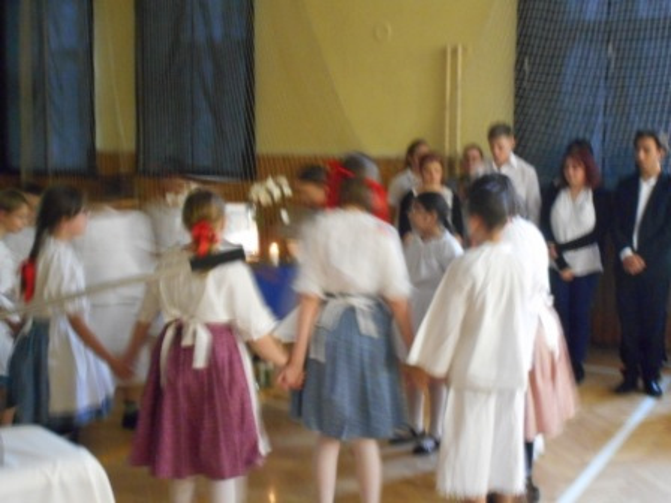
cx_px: 336
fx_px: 989
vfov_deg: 28.6
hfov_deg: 37.5
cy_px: 252
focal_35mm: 51
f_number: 4.9
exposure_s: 1/2.5
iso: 800
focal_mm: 9.1
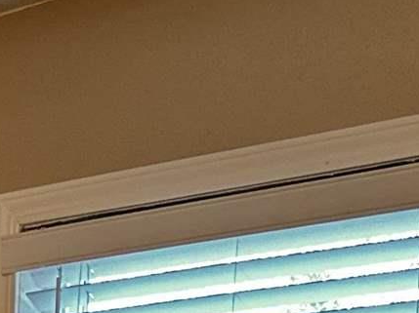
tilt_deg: -9.5
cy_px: 932
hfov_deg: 10.3
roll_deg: -0.4
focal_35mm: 172
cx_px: -514
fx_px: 2080
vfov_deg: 7.6
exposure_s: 1/60
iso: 250
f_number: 1.78
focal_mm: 6.86
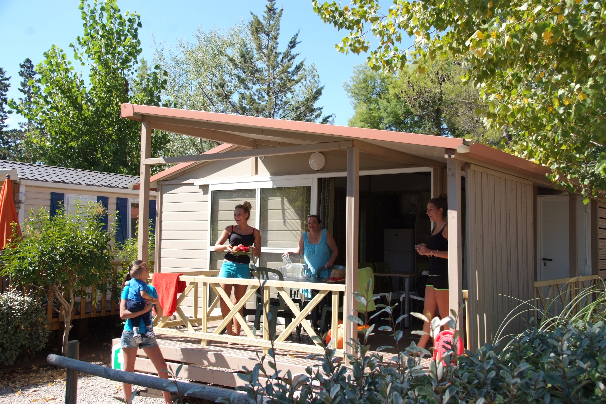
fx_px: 656
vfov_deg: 34.2
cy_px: 202
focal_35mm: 39
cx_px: 303
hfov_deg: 49.6
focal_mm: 26
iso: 320
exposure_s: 1/285
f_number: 9
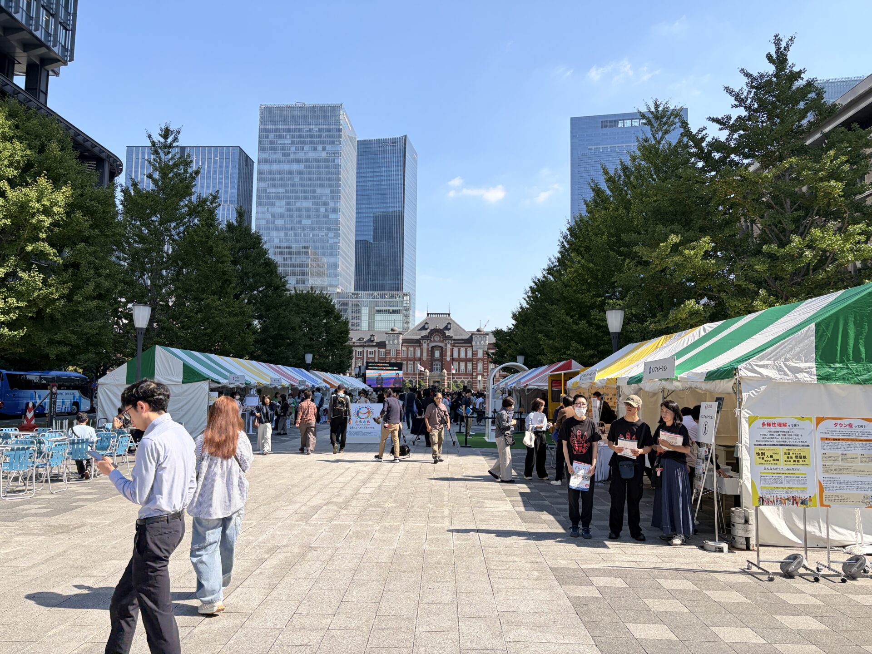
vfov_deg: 53.1
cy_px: 327
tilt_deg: +5.9
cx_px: 436
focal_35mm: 26
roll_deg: -0.4
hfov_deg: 67.3
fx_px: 655
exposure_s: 1/2141
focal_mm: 5.96
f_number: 1.6
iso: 50
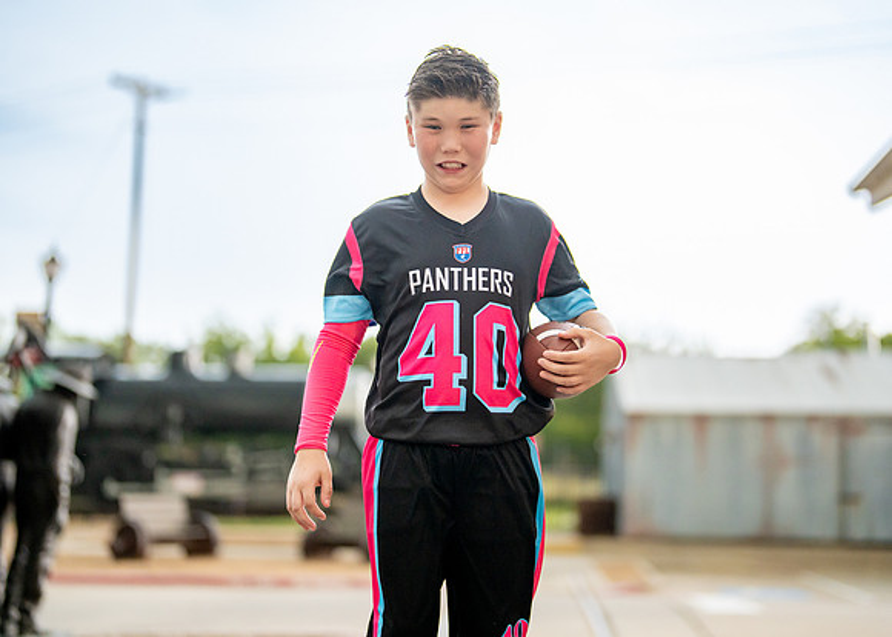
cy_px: 290
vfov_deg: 24.0
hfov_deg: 33.2
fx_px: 1494
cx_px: 458
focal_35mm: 59
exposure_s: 1/400
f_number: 1.2
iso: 1250
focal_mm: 50
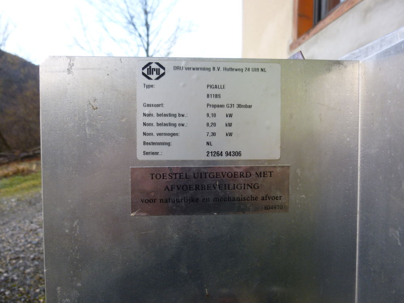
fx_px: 292
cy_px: 152
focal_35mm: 25
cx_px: 202
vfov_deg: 54.9
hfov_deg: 69.4
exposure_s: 1/60
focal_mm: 4.5
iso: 100
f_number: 3.1
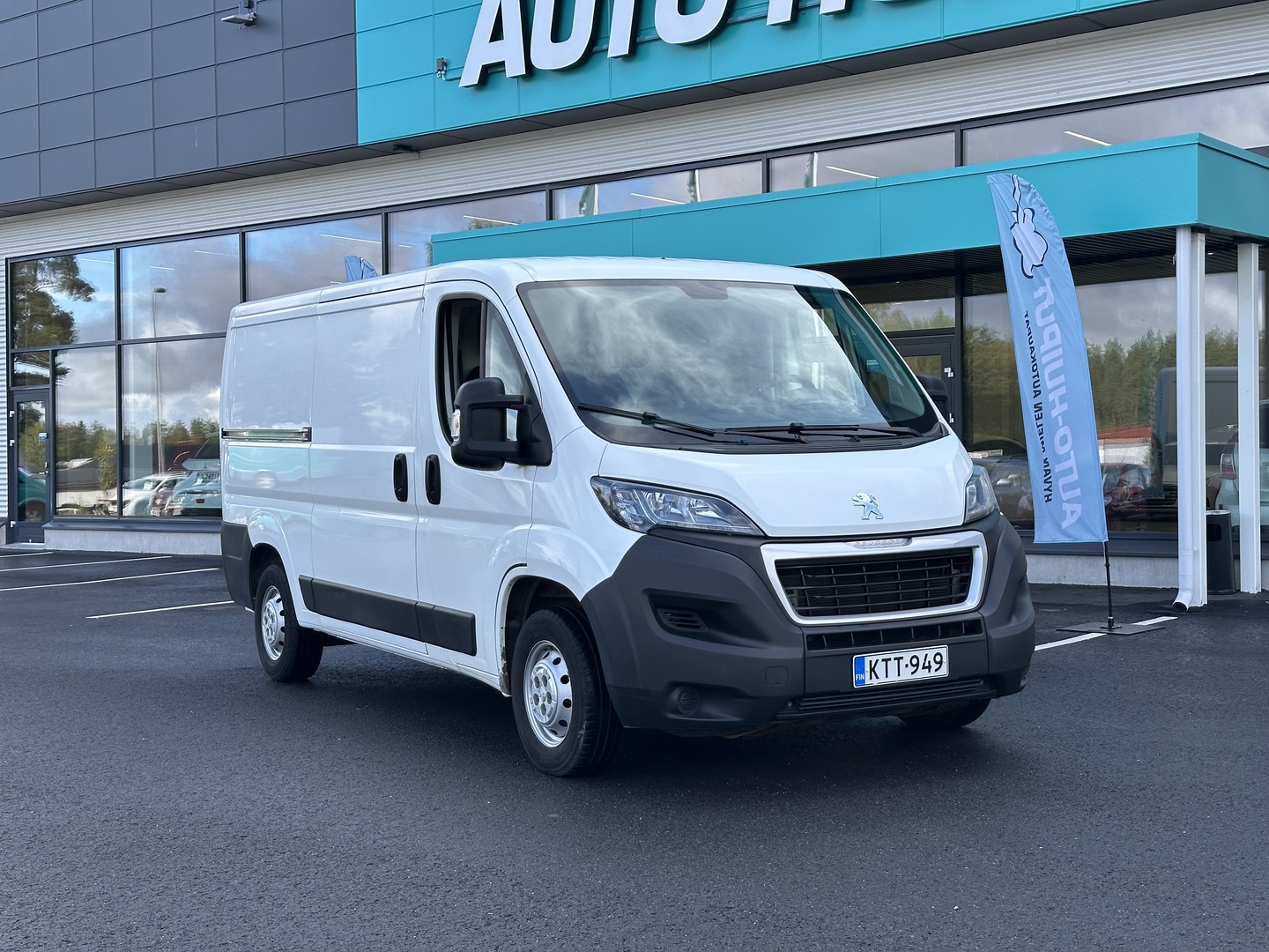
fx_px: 1760
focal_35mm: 48
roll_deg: +0.4
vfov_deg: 30.3
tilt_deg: +0.5
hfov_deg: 39.7
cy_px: 476
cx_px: 634
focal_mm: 6.86
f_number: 1.78
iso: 64
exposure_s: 1/919
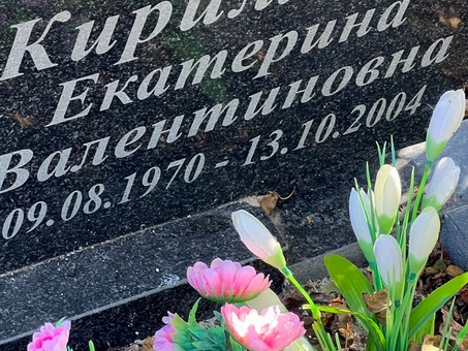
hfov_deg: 14.5
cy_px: 57
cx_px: 255
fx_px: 1839
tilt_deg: -40.1
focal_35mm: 136
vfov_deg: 10.9
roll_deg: -5.1
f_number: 2.8
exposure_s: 1/99
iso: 160
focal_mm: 9
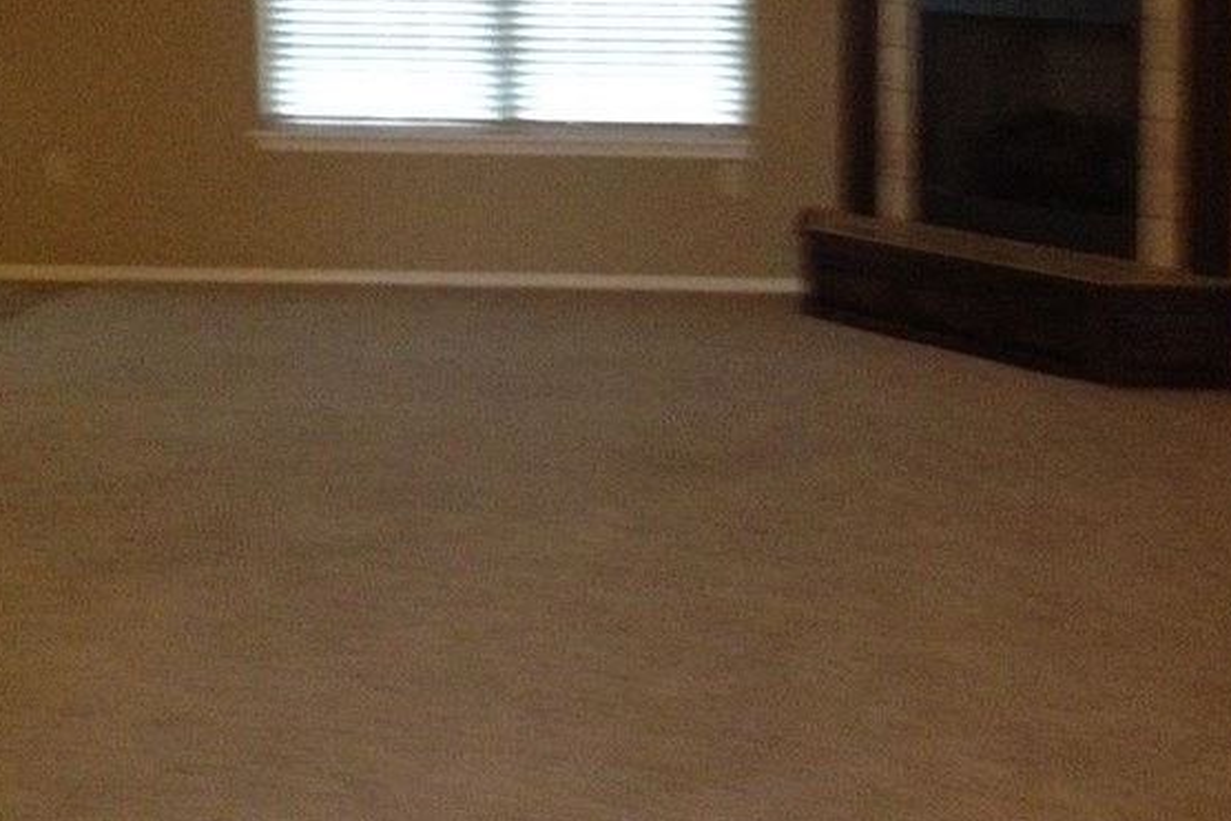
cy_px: 157
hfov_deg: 29.9
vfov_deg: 20.1
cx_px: 801
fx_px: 2291
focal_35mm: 67
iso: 800
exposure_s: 1/15
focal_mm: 4.28
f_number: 2.4
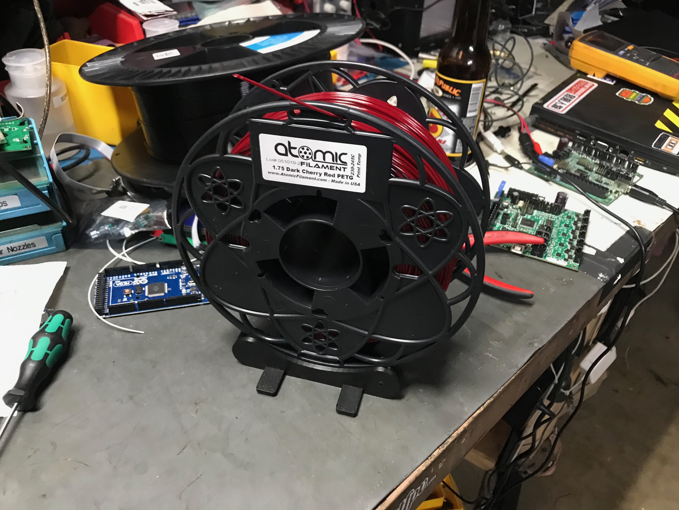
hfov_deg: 63.4
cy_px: 255
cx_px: 340
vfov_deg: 49.7
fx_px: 549
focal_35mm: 28
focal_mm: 3.99
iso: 100
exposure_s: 1/9
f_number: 1.8
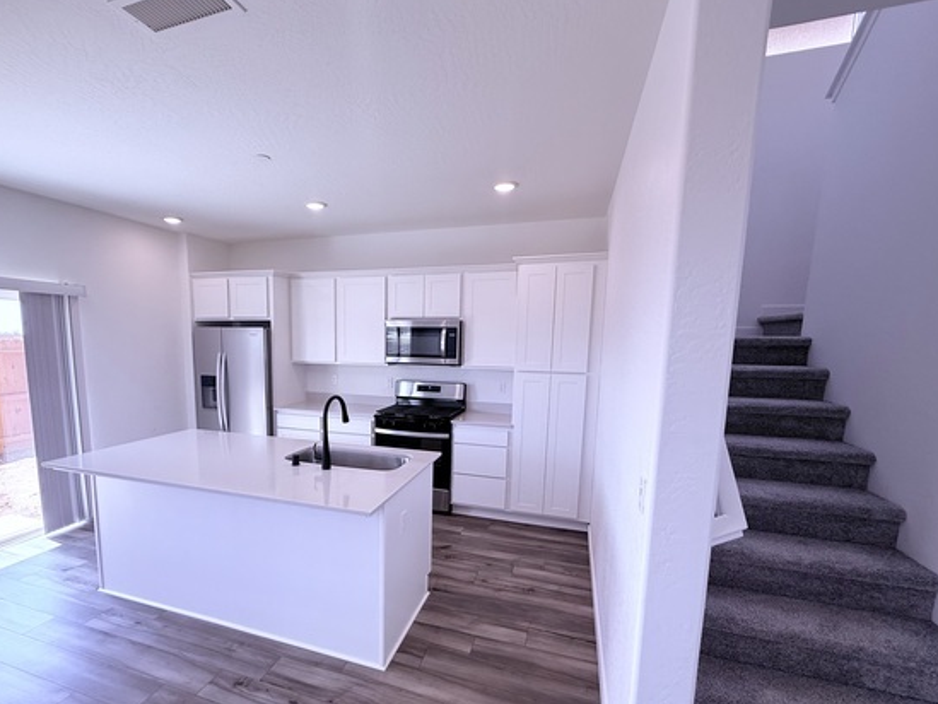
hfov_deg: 90.5
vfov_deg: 74.3
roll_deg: -0.9
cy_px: 403
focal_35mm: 17
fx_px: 461
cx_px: 409
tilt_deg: -8.0
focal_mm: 2.22
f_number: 2.2
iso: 100
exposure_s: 1/120
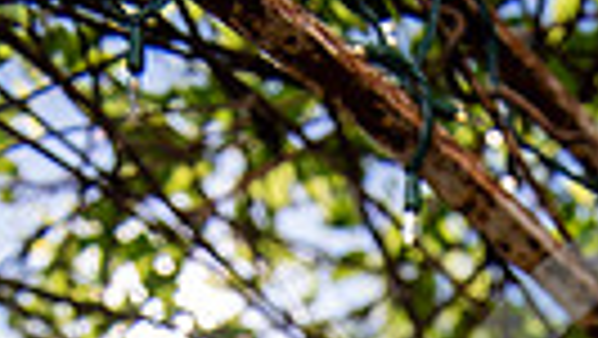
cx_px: 567
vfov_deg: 10.6
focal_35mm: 85
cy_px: 973
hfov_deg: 24.1
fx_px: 1349
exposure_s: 1/1600
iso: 100
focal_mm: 24
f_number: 2.8
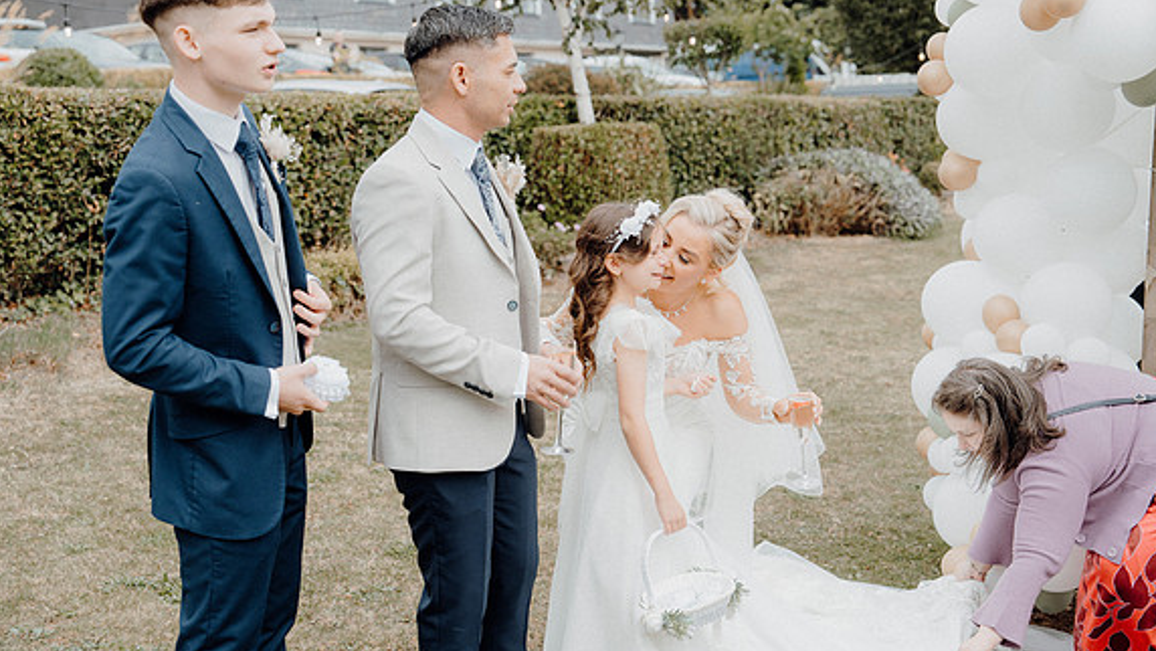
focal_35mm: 51
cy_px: 337
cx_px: 582
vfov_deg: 23.5
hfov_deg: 40.6
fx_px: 1564
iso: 125
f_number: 3.5
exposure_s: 1/500
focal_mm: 48
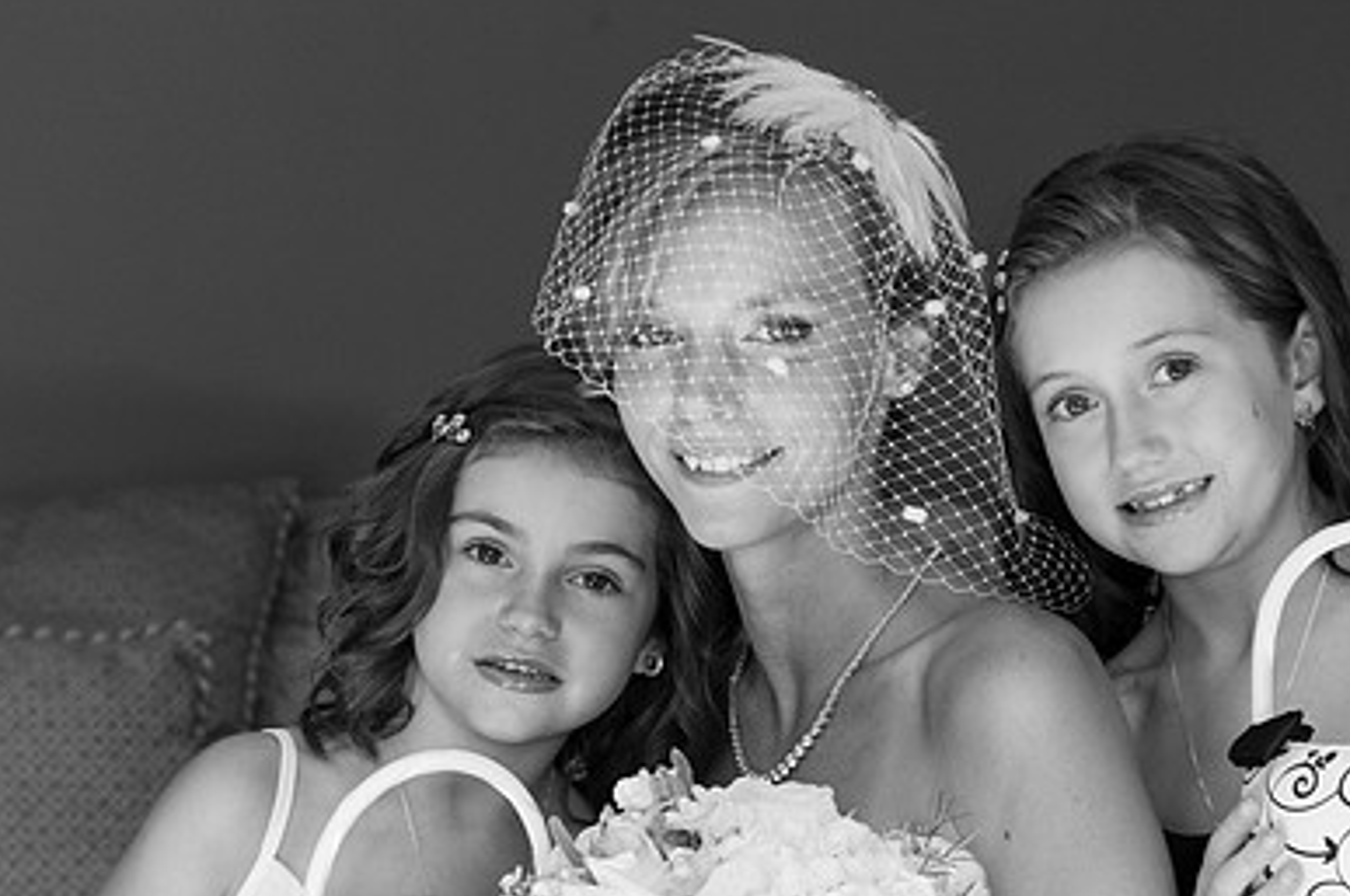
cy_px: 652
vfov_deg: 15.1
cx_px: 883
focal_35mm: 90
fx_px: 3371
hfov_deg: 22.6
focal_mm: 60
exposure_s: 1/80
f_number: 5.6
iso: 1000
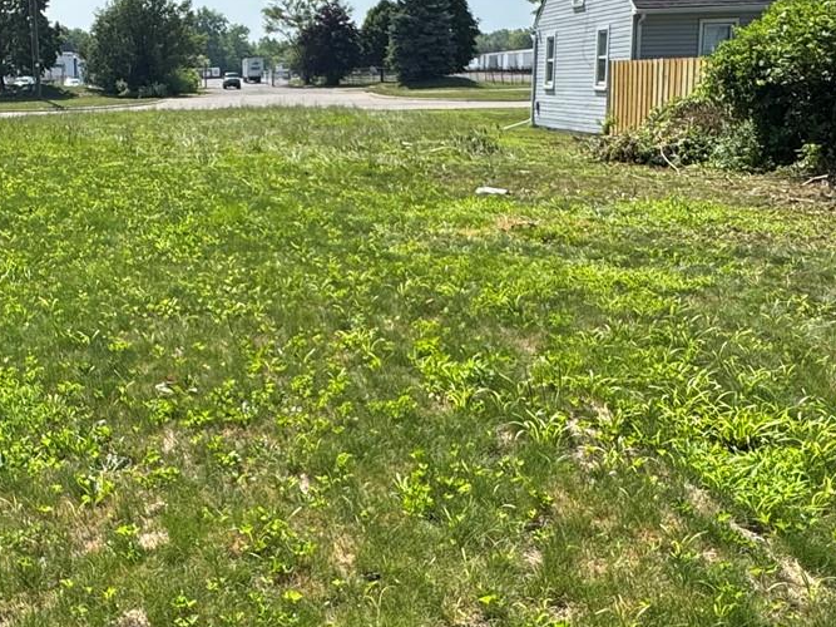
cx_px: 148
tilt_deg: -10.2
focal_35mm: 43
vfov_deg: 33.4
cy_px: 236
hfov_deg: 41.6
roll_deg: +0.8
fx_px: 1038
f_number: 2.2
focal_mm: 2.22
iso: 50
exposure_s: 1/1976
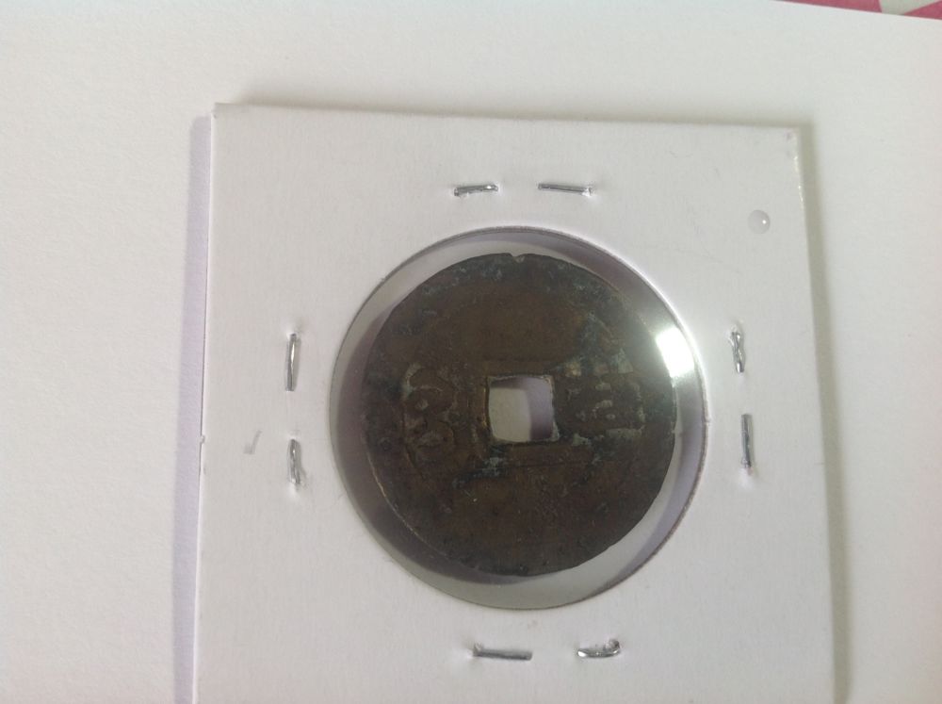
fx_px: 951
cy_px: 352
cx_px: 471
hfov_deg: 52.7
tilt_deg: -79.7
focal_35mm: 35
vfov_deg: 40.6
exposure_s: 1/40
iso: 64
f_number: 2.4
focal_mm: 4.28
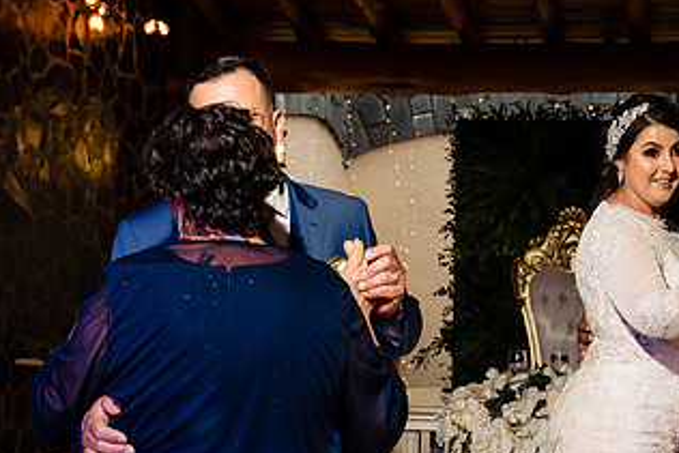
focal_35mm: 88
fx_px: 1660
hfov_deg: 23.1
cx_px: 415
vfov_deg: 15.5
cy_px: 261
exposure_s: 1/200
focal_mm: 48
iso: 2000
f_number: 7.1
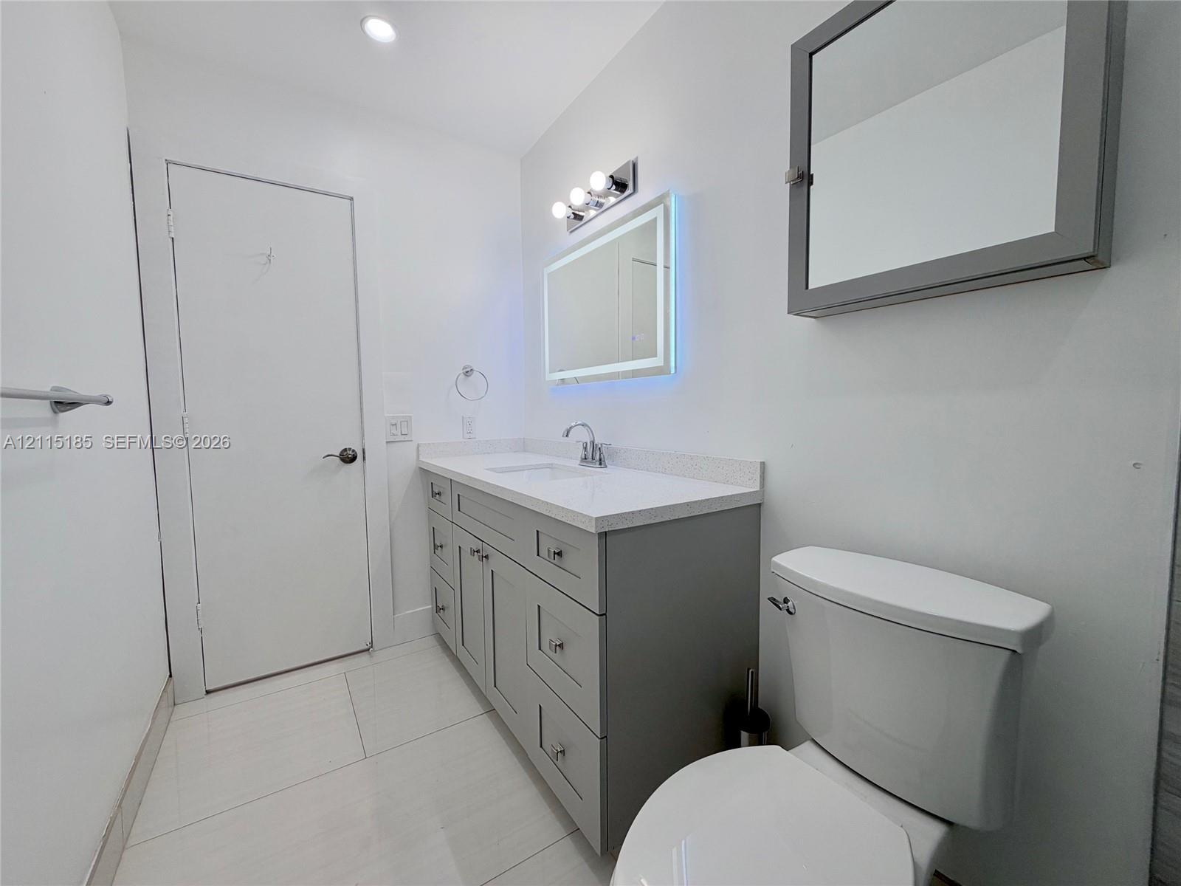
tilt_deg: -4.1
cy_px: 443
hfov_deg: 102.1
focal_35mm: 14
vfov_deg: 85.7
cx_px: 590
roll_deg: +1.5
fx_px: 478
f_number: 2.2
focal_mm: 2.22
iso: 40
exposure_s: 1/120
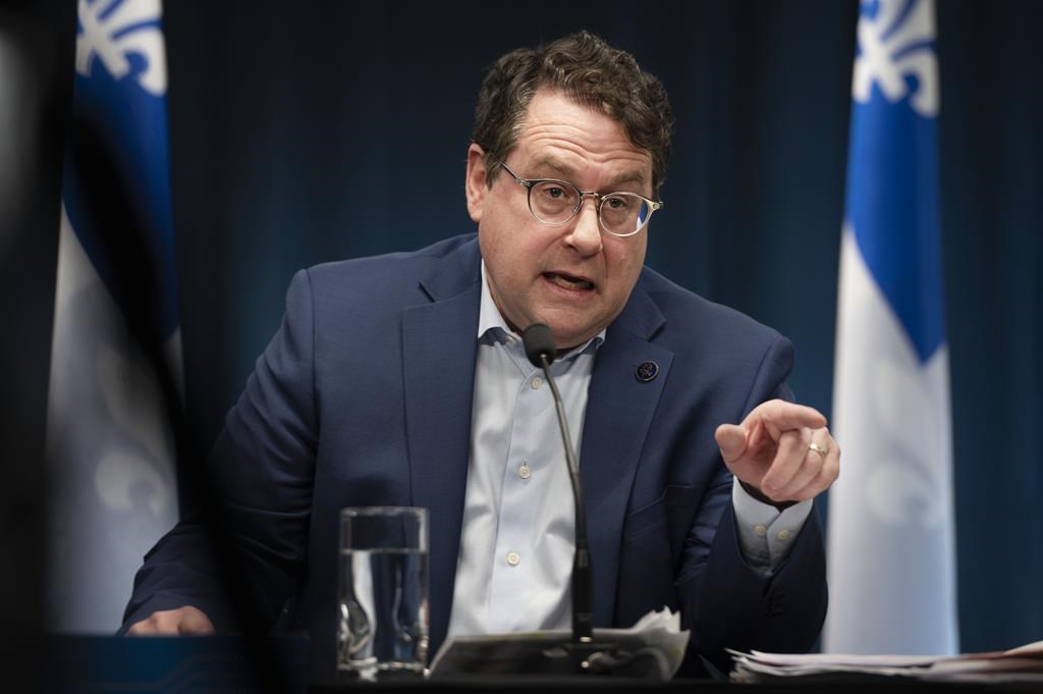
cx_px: 522
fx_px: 5790
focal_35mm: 200
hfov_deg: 10.3
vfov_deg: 6.9
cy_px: 347
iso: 800
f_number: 4
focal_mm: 200
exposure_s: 1/80
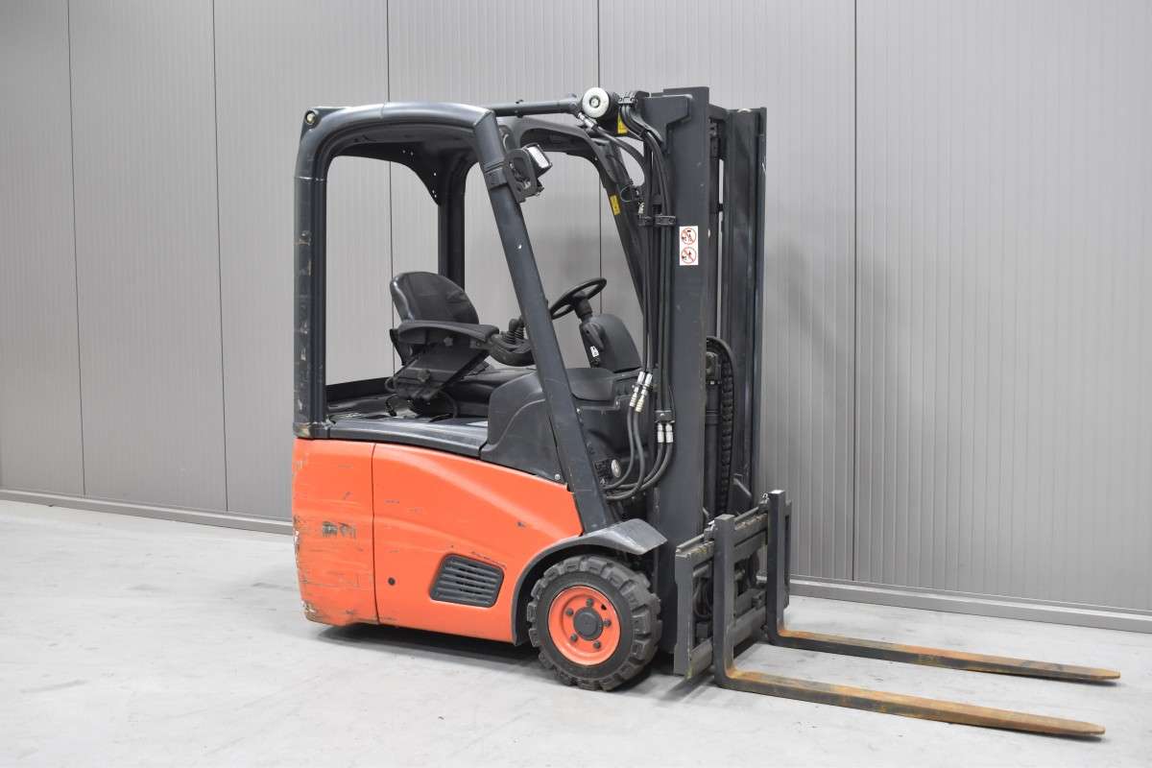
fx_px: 1200
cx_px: 576
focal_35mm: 38
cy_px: 384
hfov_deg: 51.3
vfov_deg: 35.5
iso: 1600
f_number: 5
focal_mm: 25
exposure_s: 1/25
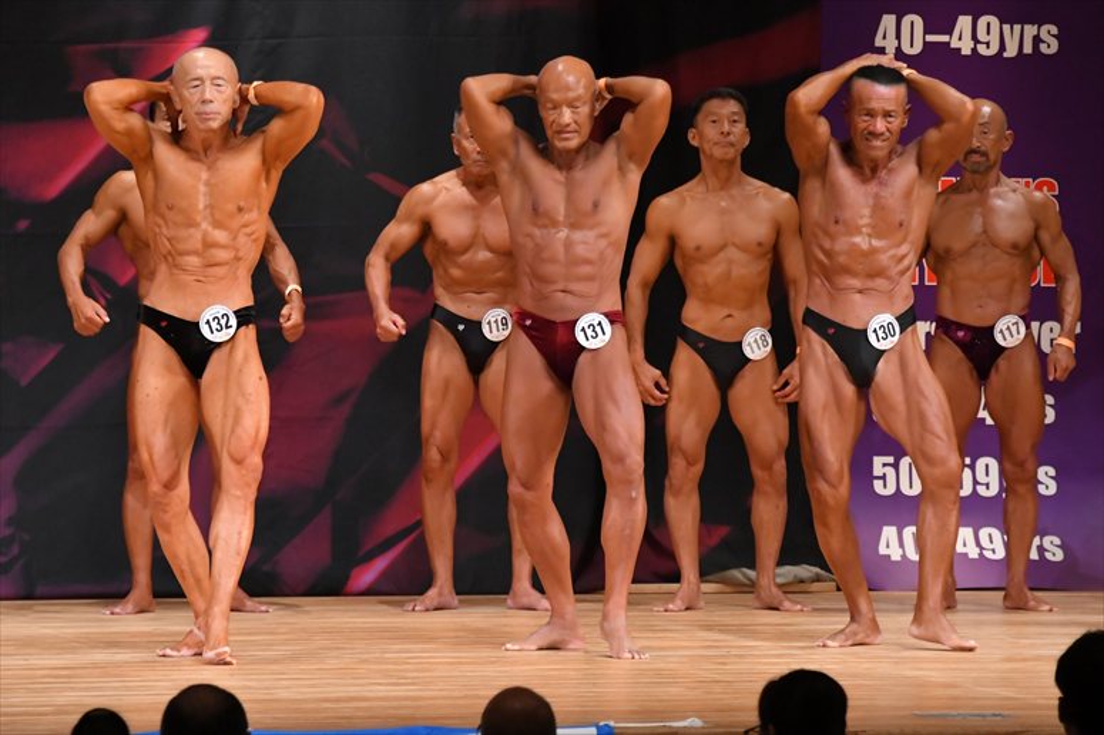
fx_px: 8736
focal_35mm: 285
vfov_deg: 4.8
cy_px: 368
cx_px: 552
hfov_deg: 7.2
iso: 5600
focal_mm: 190
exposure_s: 1/400
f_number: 5.6
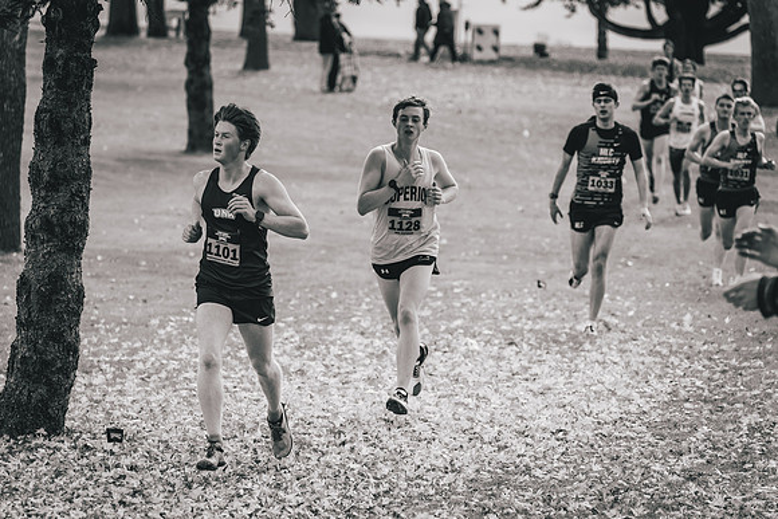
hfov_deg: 9.1
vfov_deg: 6.1
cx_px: 389
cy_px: 260
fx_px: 4877
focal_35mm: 226
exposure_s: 1/1000
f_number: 6.3
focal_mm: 223
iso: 400
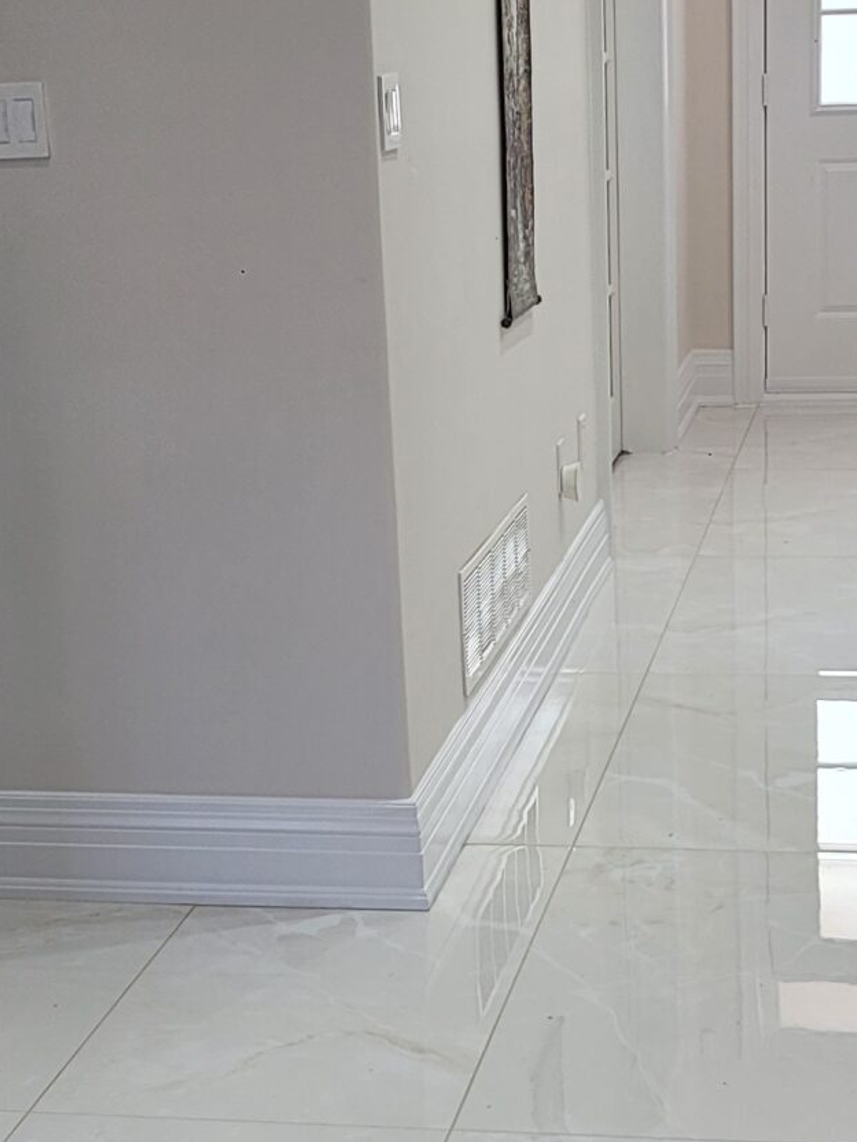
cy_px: 697
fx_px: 2641
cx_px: 474
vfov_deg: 24.4
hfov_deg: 18.4
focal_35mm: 80
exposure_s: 1/120
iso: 100
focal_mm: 5.4
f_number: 1.8
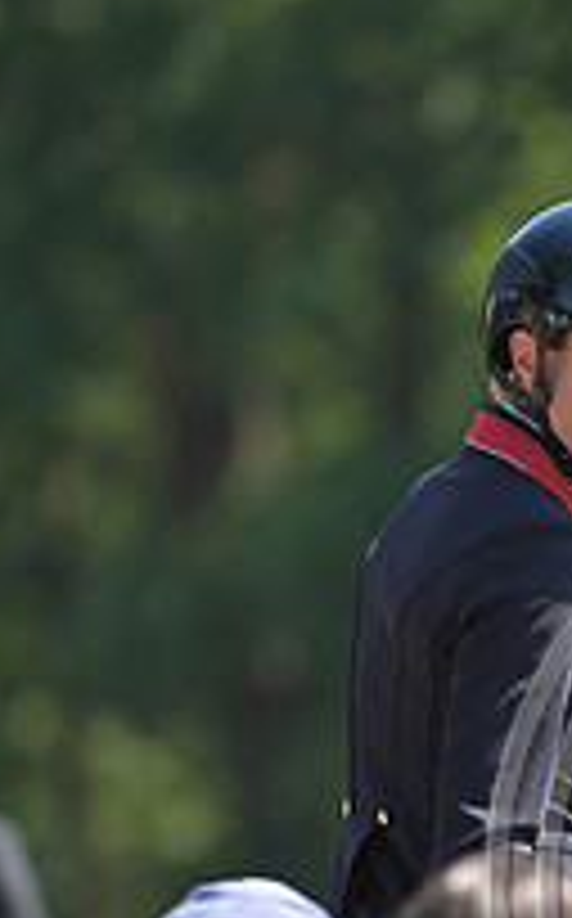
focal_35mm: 986
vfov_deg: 2.1
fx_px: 24663
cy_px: 826
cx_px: 901
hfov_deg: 1.3
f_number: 5
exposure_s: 1/1250
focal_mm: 340
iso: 640
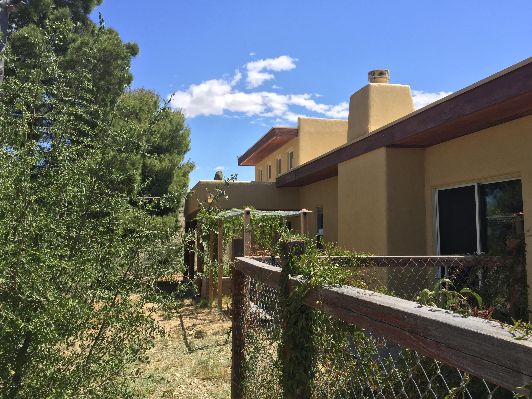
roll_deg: +0.2
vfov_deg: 48.2
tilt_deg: +4.6
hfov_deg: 61.7
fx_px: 446
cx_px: 266
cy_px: 200
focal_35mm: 29
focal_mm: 4.15
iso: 32
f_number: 2.2
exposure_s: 1/1522
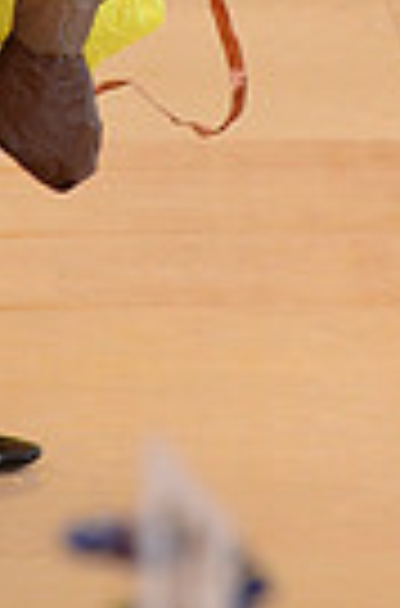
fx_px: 5643
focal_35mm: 336
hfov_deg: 4.1
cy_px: -401
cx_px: -11
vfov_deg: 6.1
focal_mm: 78
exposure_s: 1/250
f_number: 6.3
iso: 2500
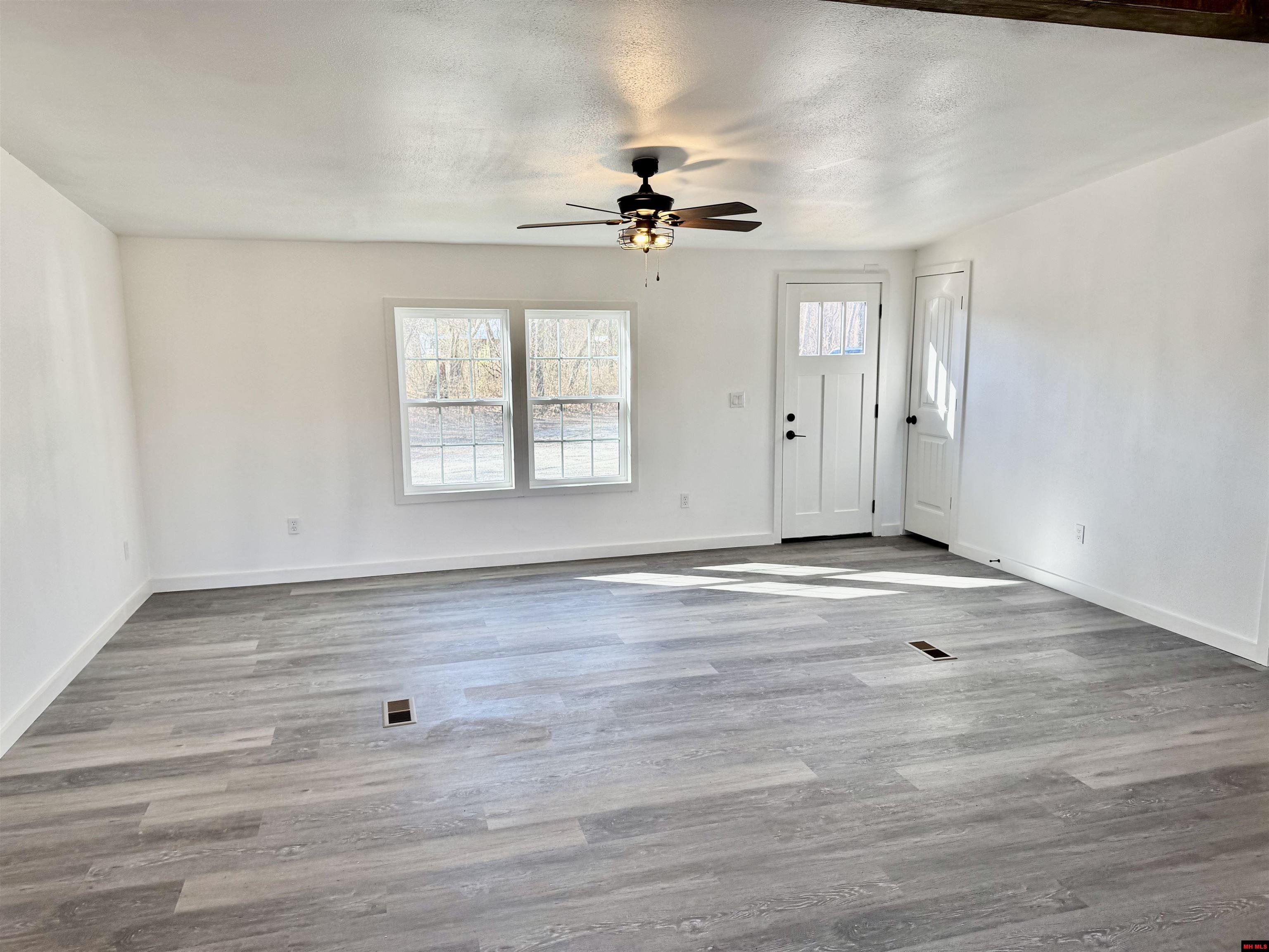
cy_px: 476
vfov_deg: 56.8
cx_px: 634
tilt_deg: -11.6
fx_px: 880
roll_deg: -0.5
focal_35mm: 24
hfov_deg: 71.6
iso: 80
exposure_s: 1/149
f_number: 1.78
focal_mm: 6.76
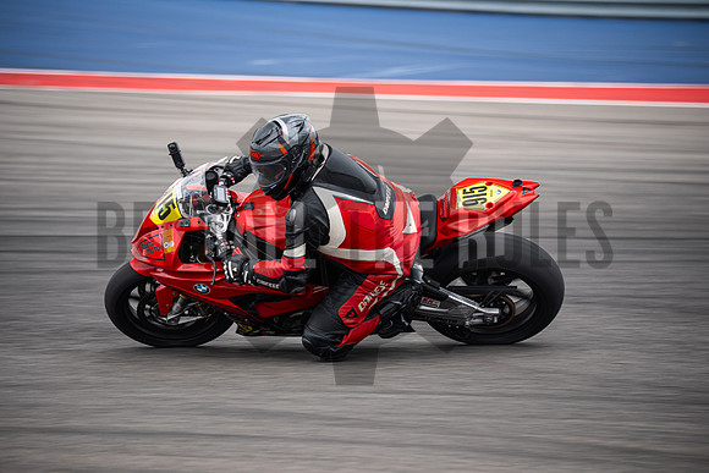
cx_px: 354
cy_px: 236
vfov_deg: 6.5
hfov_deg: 9.8
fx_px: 4137
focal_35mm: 210
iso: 160
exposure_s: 1/250
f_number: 3.2
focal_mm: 140
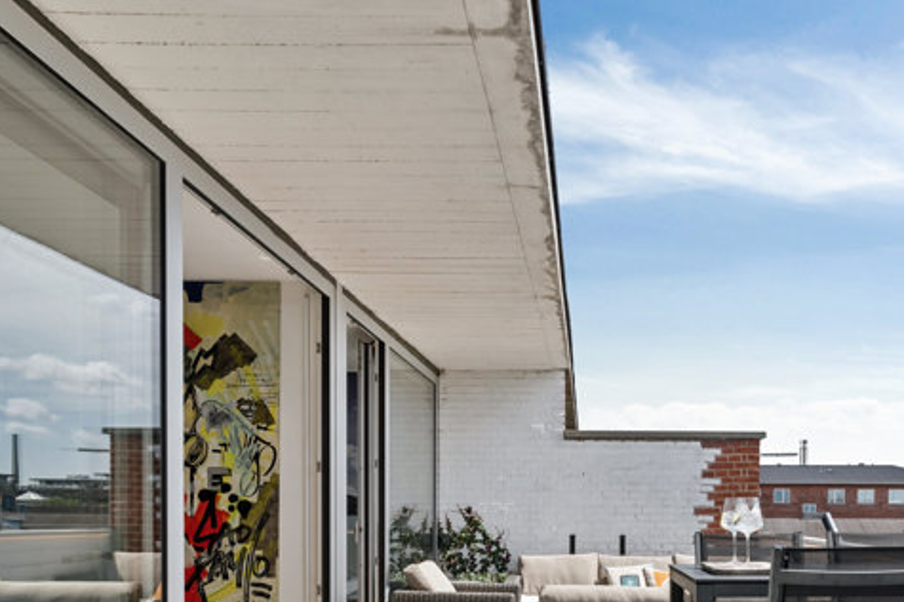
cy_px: 477
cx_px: 588
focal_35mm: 32
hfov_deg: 57.7
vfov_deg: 39.5
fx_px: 803
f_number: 11
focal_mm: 19
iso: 160
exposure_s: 1/320
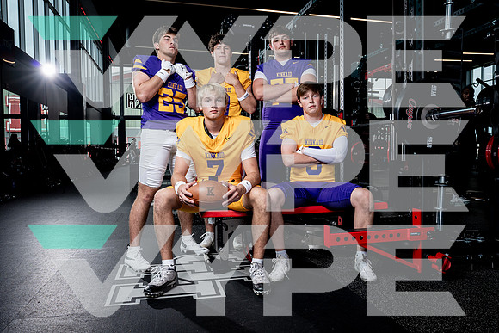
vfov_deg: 46.4
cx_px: 250
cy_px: 166
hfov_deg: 65.5
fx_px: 388
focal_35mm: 28
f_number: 8
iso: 640
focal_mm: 28
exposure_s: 1/250
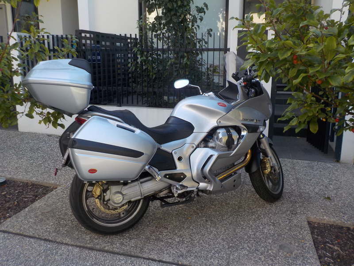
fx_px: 307
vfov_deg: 46.8
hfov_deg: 60.0
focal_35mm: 30
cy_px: 133
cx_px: 177
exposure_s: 1/160
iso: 125
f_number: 3.3
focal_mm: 4.1
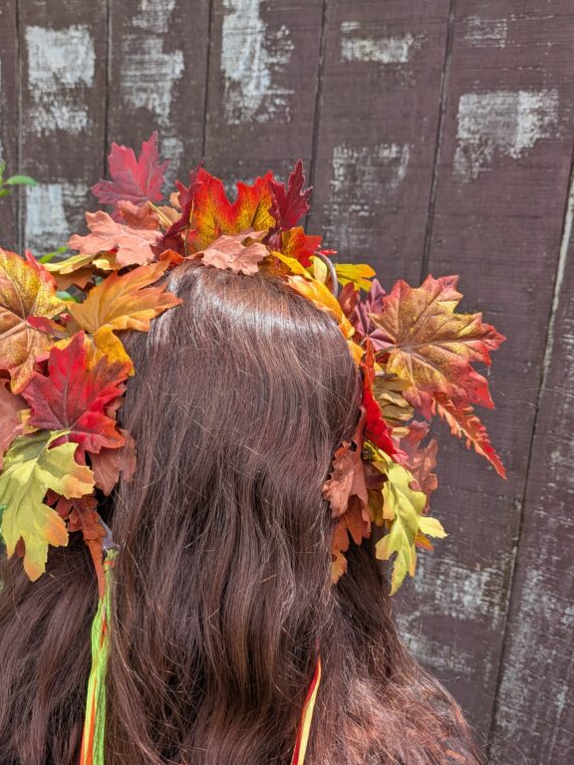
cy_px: 382
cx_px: 210
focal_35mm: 32
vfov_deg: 56.8
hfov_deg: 43.8
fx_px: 707
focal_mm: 4.53
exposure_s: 1/296
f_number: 1.7
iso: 27
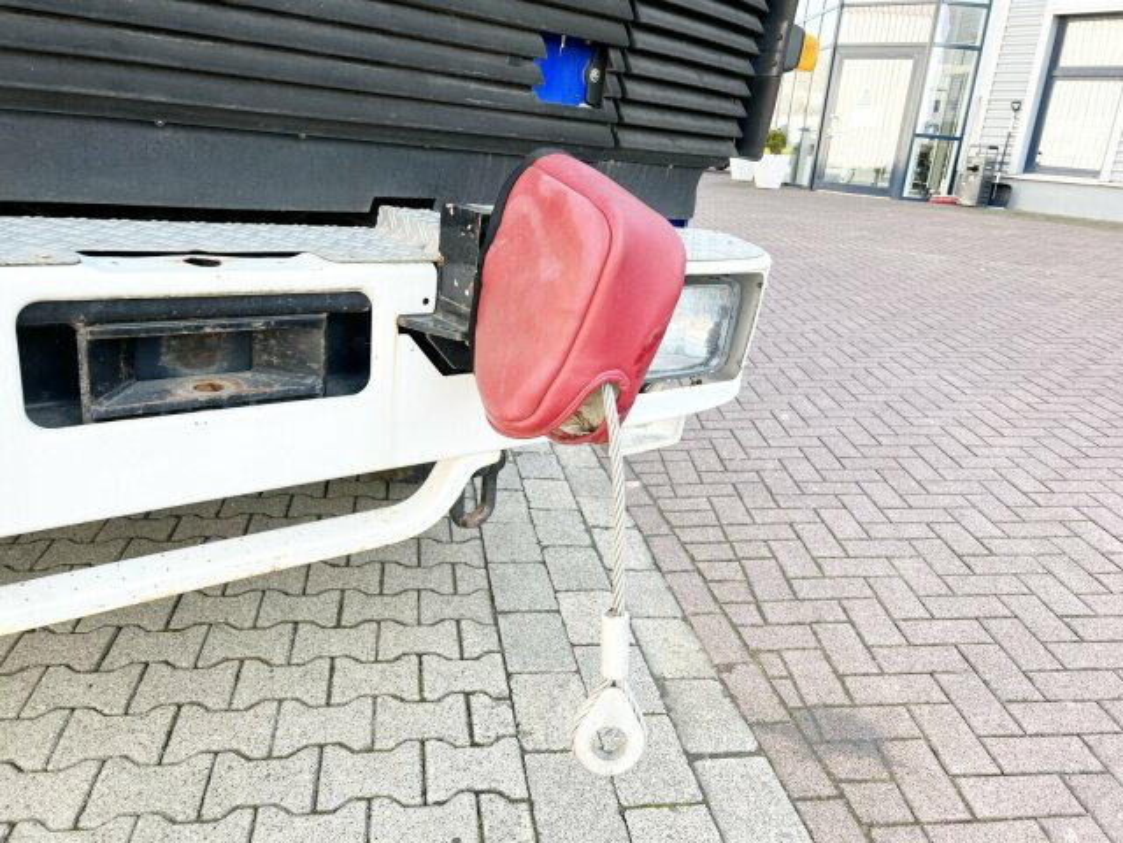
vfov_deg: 53.1
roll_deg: -2.4
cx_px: 562
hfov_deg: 67.3
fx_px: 843
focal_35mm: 26
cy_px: 422
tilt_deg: -16.3
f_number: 1.5
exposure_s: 1/466
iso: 50
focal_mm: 5.7
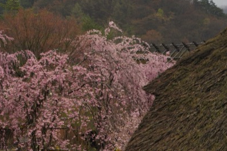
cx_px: 65
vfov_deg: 11.0
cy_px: 61
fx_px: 781
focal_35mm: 124
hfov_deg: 16.5
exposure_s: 1/200
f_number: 4
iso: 160
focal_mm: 78
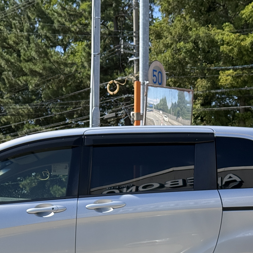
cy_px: 222
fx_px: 868
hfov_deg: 16.5
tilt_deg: +1.6
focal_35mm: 105
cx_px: 62
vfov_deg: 16.4
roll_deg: +0.0
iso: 64
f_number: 1.78
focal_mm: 6.76
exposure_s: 1/2762
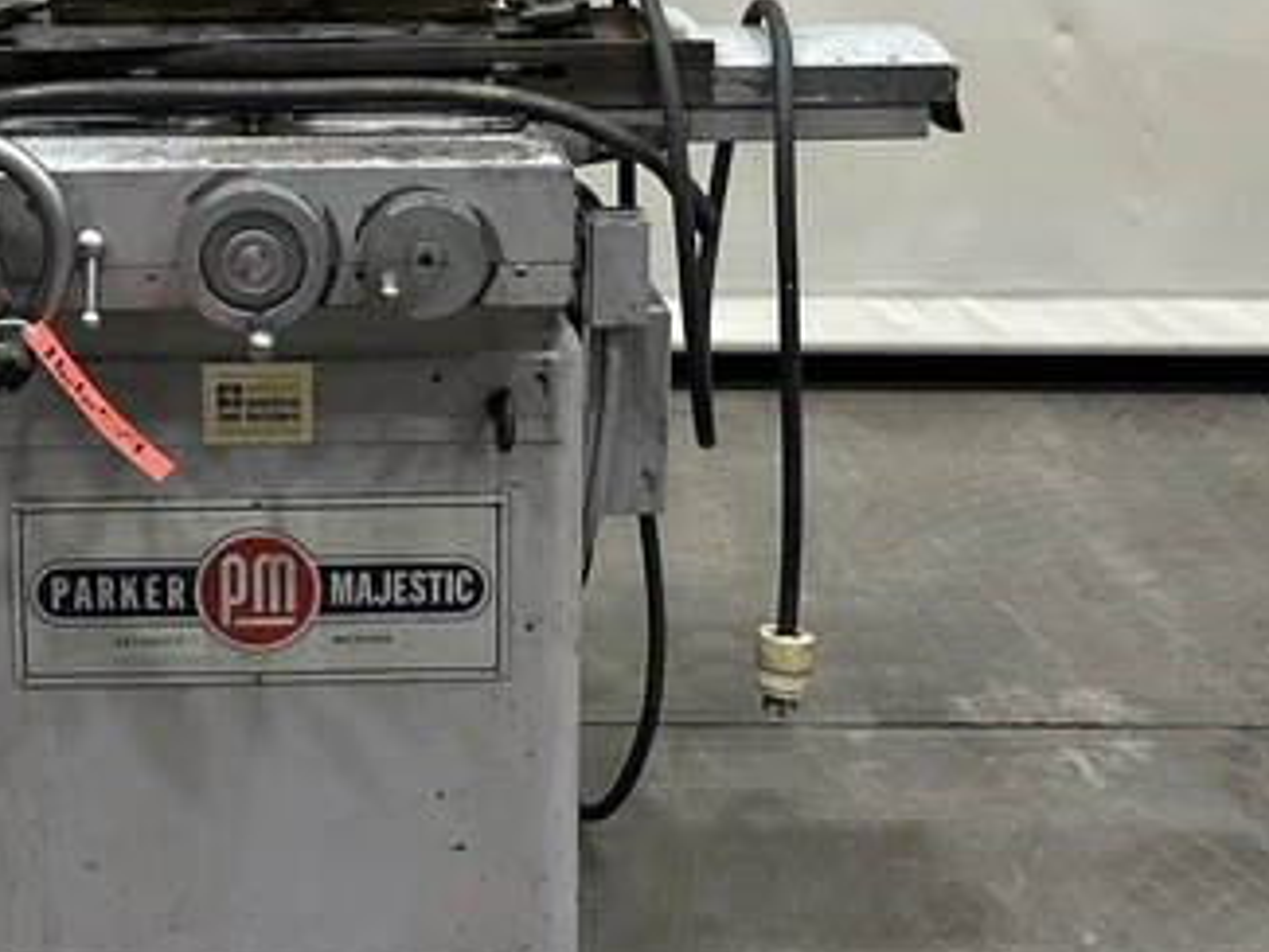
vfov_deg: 23.7
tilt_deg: -10.4
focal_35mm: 60
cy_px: 76
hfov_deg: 31.4
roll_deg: +1.1
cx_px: 258
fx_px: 2200
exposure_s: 1/60
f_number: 1.5
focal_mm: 5.7
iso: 200
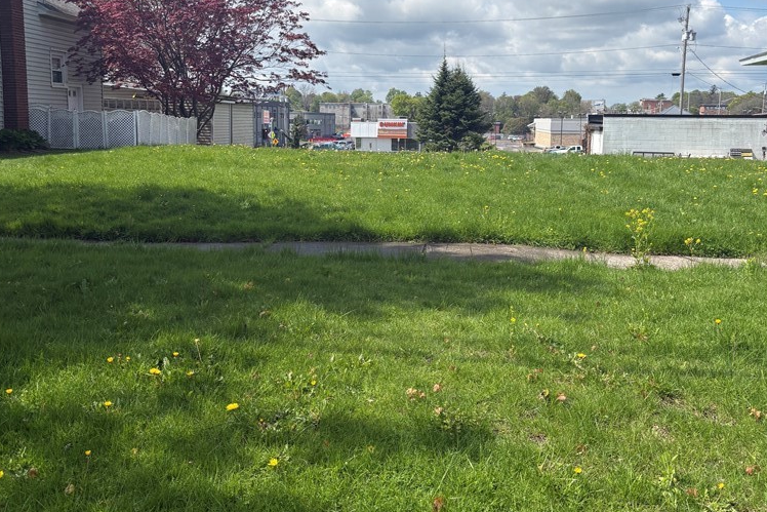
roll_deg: -0.9
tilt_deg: -8.1
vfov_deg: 35.8
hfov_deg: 51.9
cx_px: 378
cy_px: 202
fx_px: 788
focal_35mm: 37
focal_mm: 5.96
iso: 50
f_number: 1.6
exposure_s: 1/3831
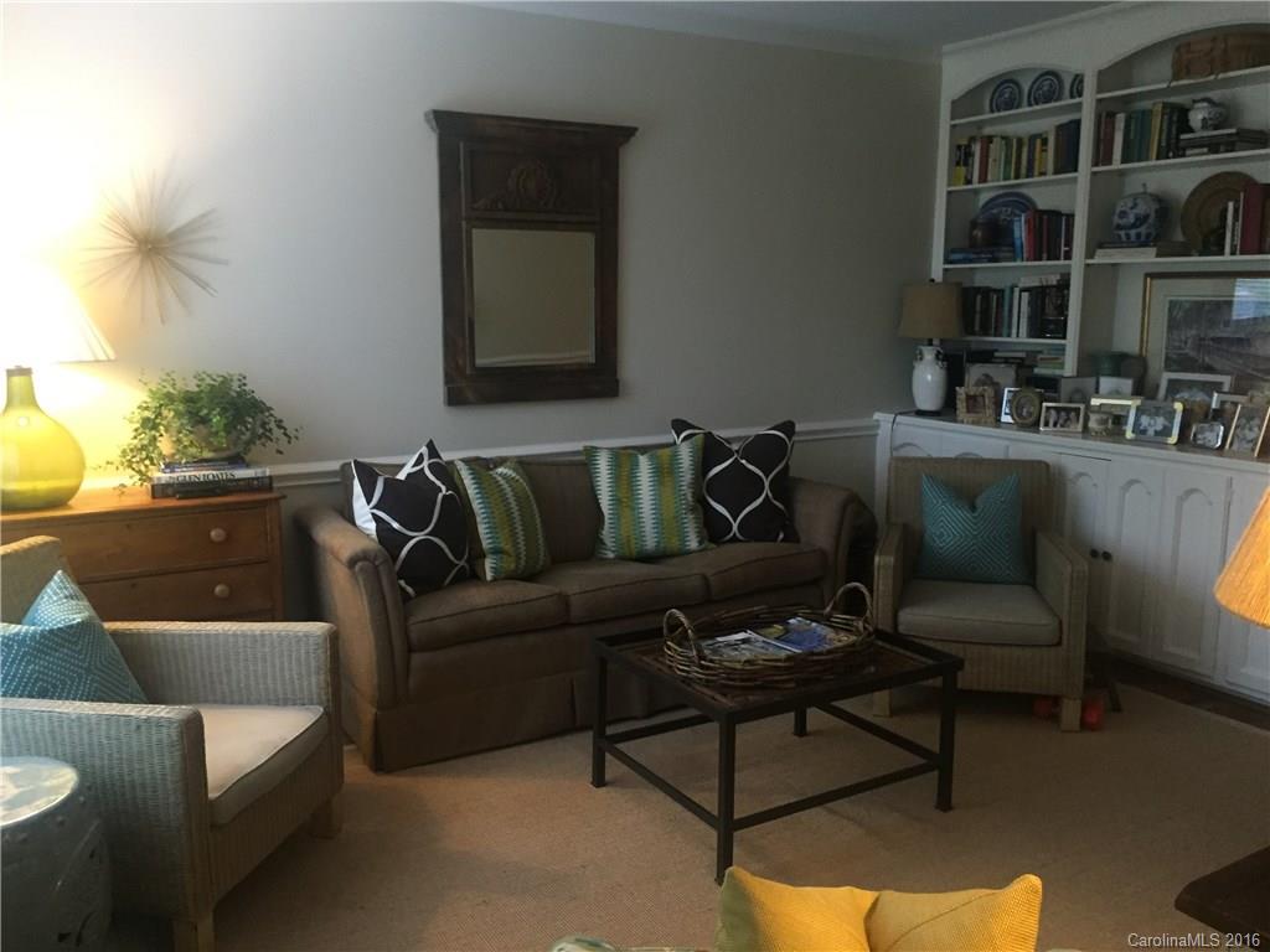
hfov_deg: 61.7
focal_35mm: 29
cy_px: 476
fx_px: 1064
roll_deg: +0.4
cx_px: 635
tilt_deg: -8.3
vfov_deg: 48.2
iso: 200
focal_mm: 4.15
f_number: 2.2
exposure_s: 1/30
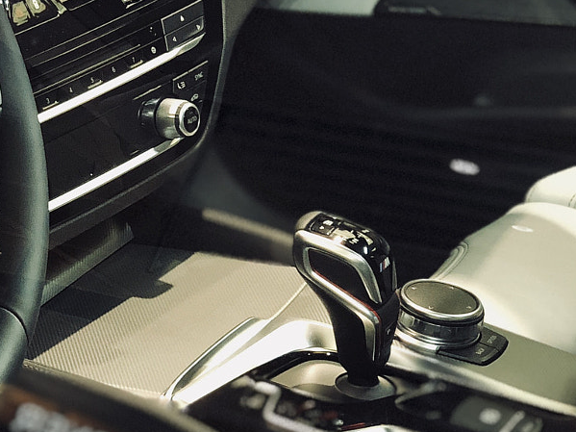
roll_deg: +2.6
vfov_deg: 10.7
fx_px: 2312
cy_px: 152
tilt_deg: -22.7
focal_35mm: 139
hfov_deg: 14.1
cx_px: 79
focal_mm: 6
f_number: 2.4
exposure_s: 1/25
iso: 125
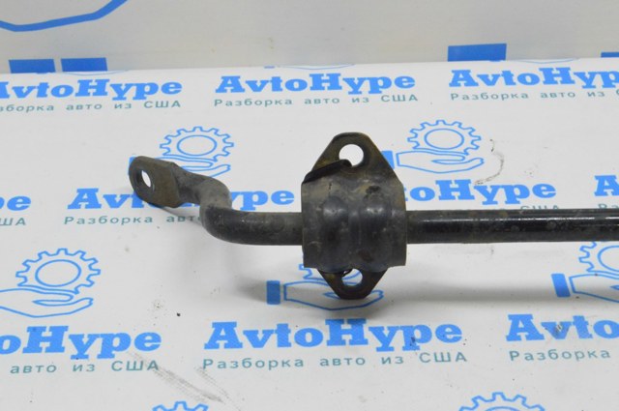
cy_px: 206
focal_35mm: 82
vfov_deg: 16.5
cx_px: 310
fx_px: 1417
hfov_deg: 24.6
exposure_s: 1/20
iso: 6400
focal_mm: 55
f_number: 20
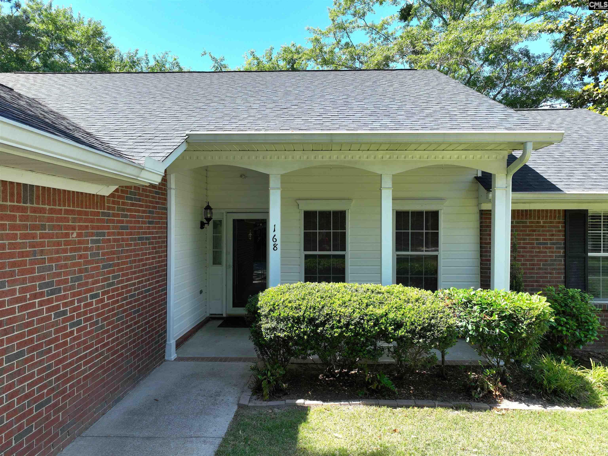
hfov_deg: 71.6
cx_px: 304
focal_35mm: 24
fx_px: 421
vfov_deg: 56.8
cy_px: 228
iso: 200
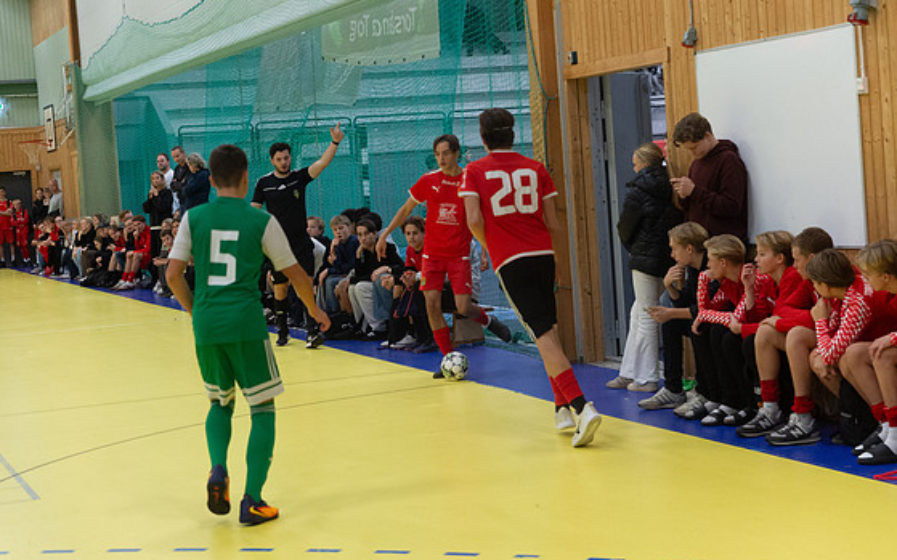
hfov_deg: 27.9
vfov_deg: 17.6
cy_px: 260
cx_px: 459
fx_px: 1808
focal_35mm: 74
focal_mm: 70
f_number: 3.2
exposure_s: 1/640
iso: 5600
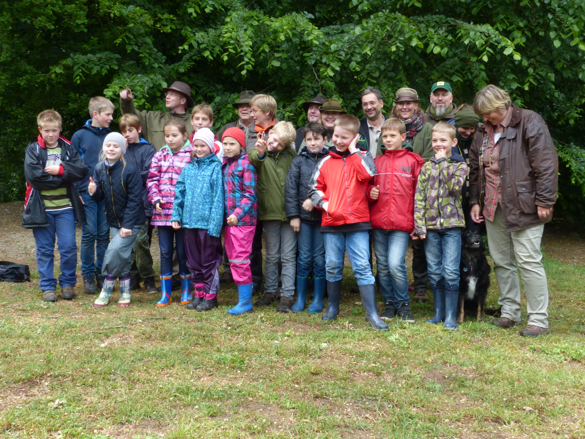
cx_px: 298
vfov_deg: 36.8
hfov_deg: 47.9
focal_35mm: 39
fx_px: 659
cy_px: 220
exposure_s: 1/60
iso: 160
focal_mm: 6.6
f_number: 7.1
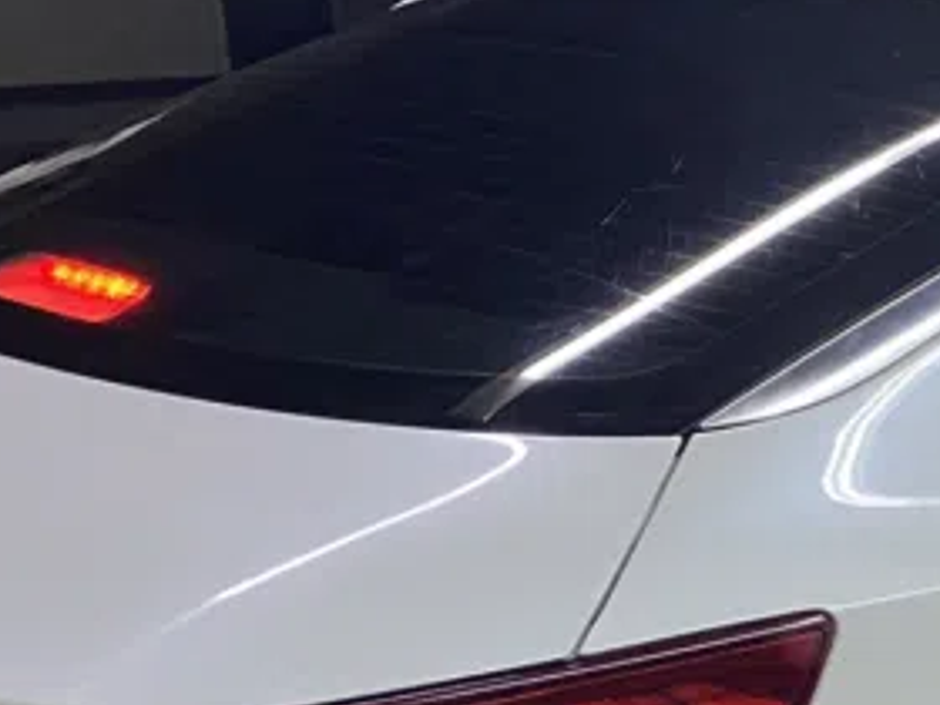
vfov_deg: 15.2
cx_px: 1437
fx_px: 2580
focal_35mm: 95
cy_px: 769
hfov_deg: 18.2
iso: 250
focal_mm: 4.25
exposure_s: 1/50
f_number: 1.8
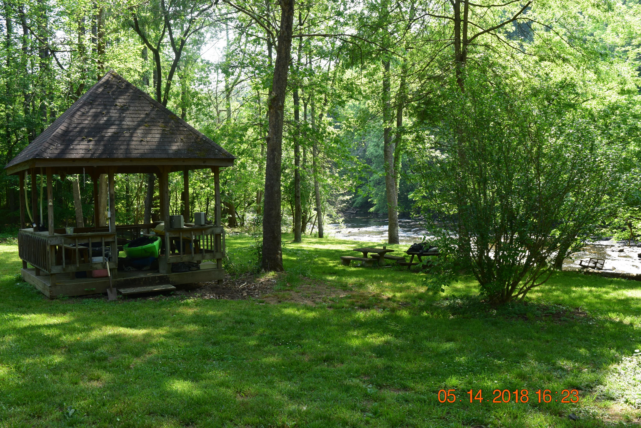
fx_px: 588
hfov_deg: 57.2
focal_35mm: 33
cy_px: 214
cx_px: 320
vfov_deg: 40.0
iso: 400
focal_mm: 22
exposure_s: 1/125
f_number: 9
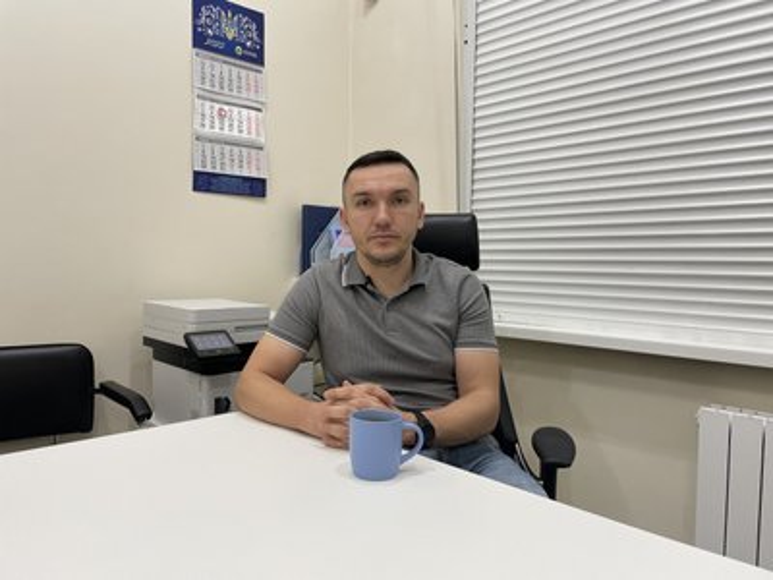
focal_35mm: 26
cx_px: 386
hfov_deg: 67.3
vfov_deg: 53.1
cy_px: 290
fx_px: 581
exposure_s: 1/100
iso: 125
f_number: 1.6
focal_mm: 4.2
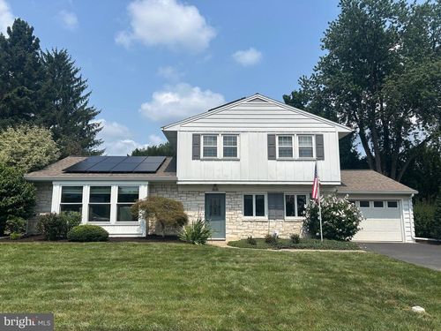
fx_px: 331
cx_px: 220
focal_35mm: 26
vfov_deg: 53.1
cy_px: 166
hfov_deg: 67.3
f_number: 1.5
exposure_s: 1/6579
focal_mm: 5.7
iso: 50
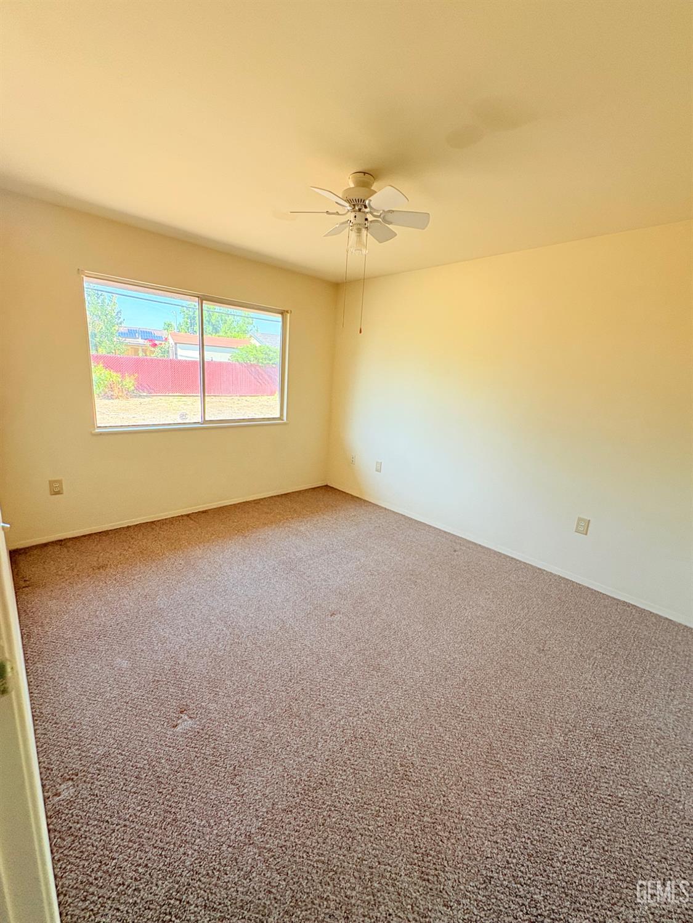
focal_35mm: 14
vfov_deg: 102.1
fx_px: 374
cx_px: 346
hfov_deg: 85.7
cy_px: 462
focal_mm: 2.22
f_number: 2.2
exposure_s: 1/139
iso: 125
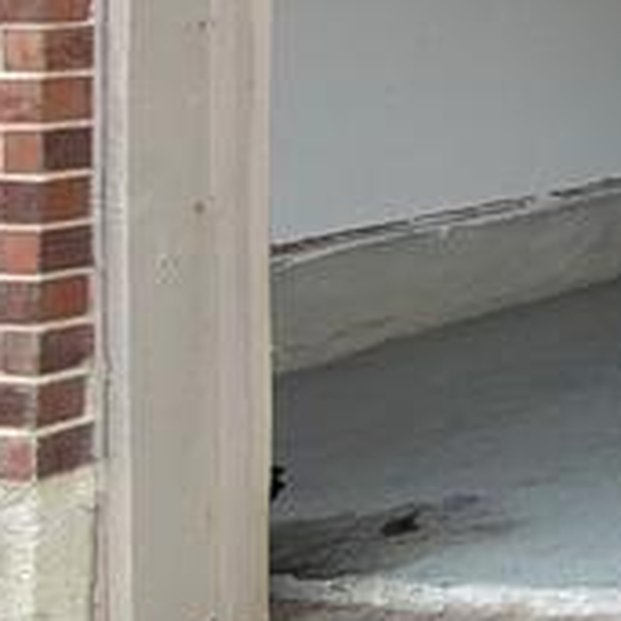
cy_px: -36
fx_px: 1502
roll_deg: -0.7
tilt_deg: -1.2
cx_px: 1721
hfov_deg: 12.7
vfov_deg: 22.3
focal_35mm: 74
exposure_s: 1/188
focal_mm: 2.22
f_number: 2.2
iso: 40
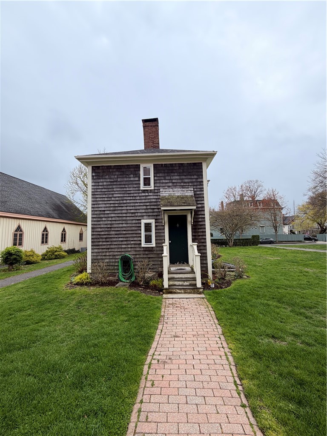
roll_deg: +1.6
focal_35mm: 14
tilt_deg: +6.0
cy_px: 218
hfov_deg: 85.7
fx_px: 176
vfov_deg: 102.1
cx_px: 164
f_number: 2.2
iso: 40
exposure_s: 1/242
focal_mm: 2.22
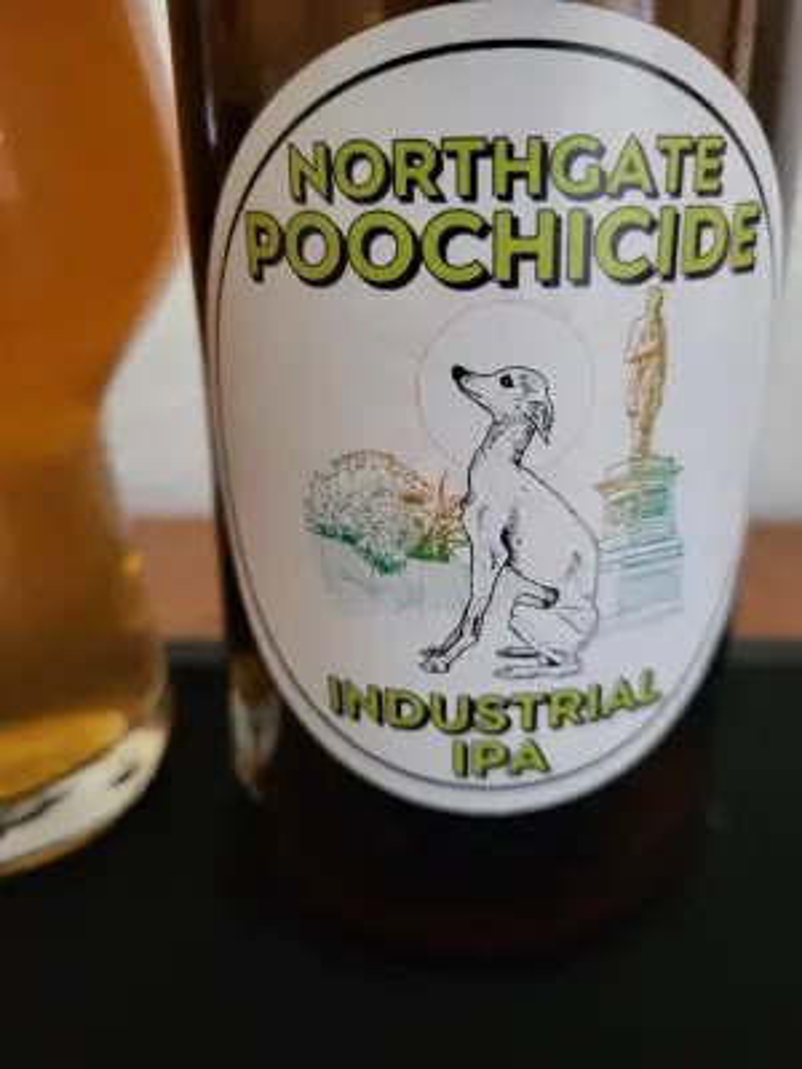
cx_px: 401
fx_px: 803
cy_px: 534
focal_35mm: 26
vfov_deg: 67.3
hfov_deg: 53.1
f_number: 1.8
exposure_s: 1/25
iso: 640
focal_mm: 5.4
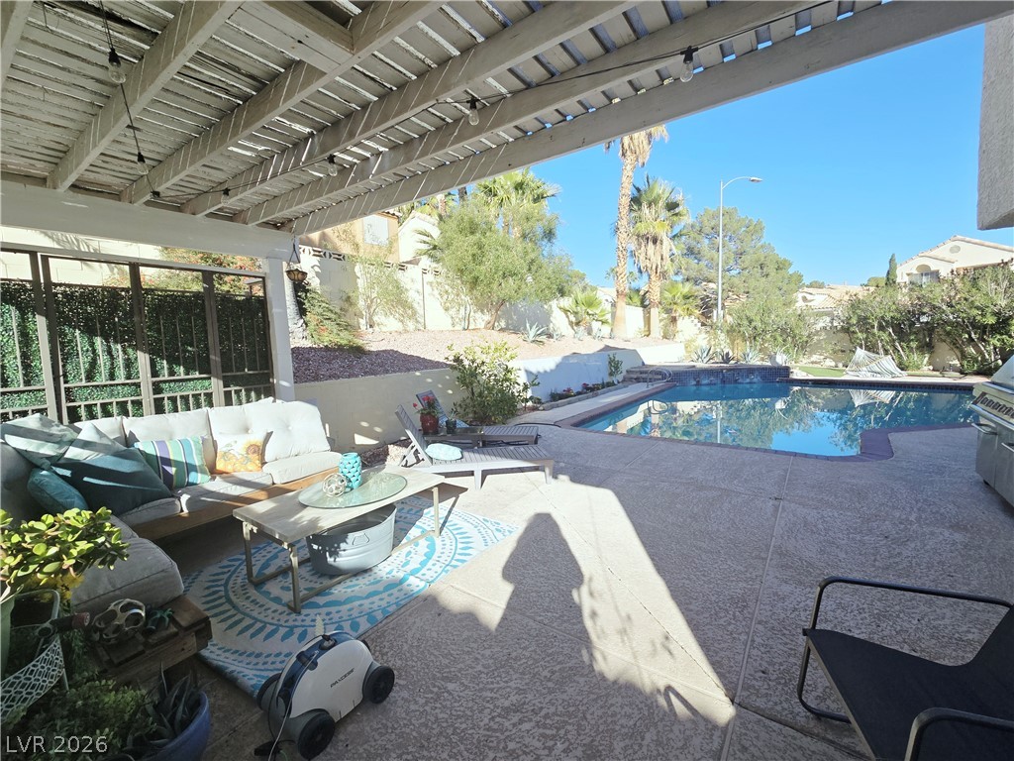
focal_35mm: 13
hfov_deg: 106.2
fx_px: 381
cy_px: 380
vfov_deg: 89.9
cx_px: 507
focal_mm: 2.2
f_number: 2.2
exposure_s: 1/1704
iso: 50
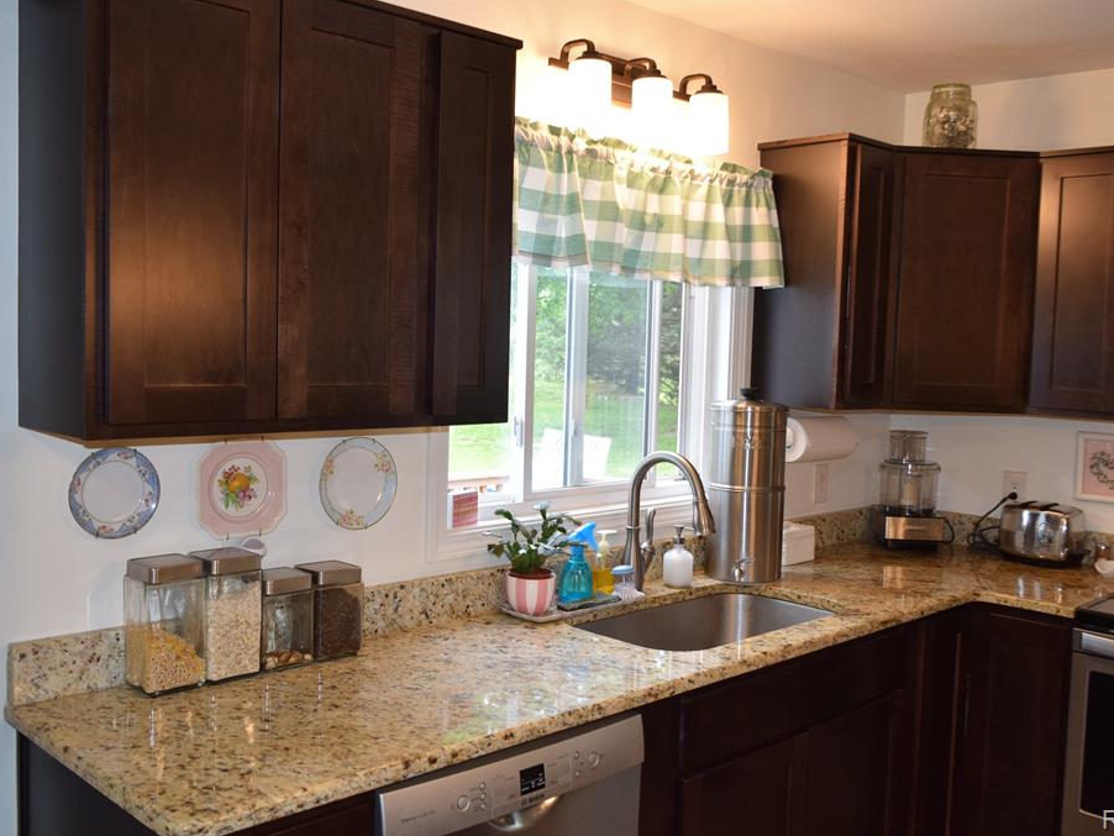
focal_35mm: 36
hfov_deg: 51.3
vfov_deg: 39.7
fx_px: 1159
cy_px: 419
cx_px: 595
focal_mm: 22
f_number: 5
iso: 800
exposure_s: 1/100
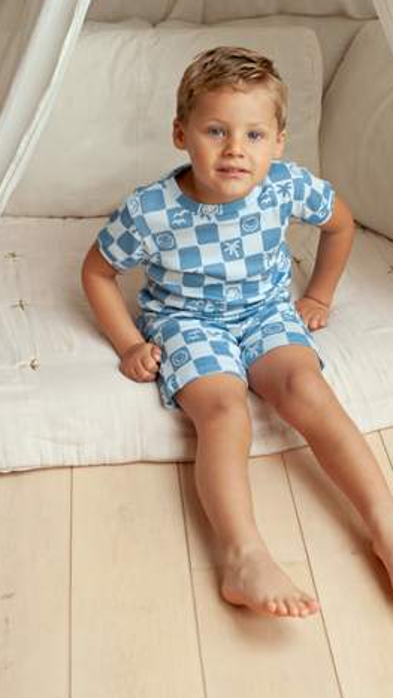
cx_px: 241
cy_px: 362
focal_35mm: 56
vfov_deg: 37.2
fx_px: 1037
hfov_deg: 21.4
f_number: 5
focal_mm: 50
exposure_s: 1/125
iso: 640
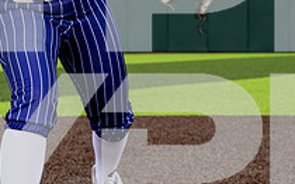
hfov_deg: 12.8
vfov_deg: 8.0
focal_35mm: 163
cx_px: 79
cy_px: -22
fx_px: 1310
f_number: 7.1
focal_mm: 56
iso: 100
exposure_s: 1/250
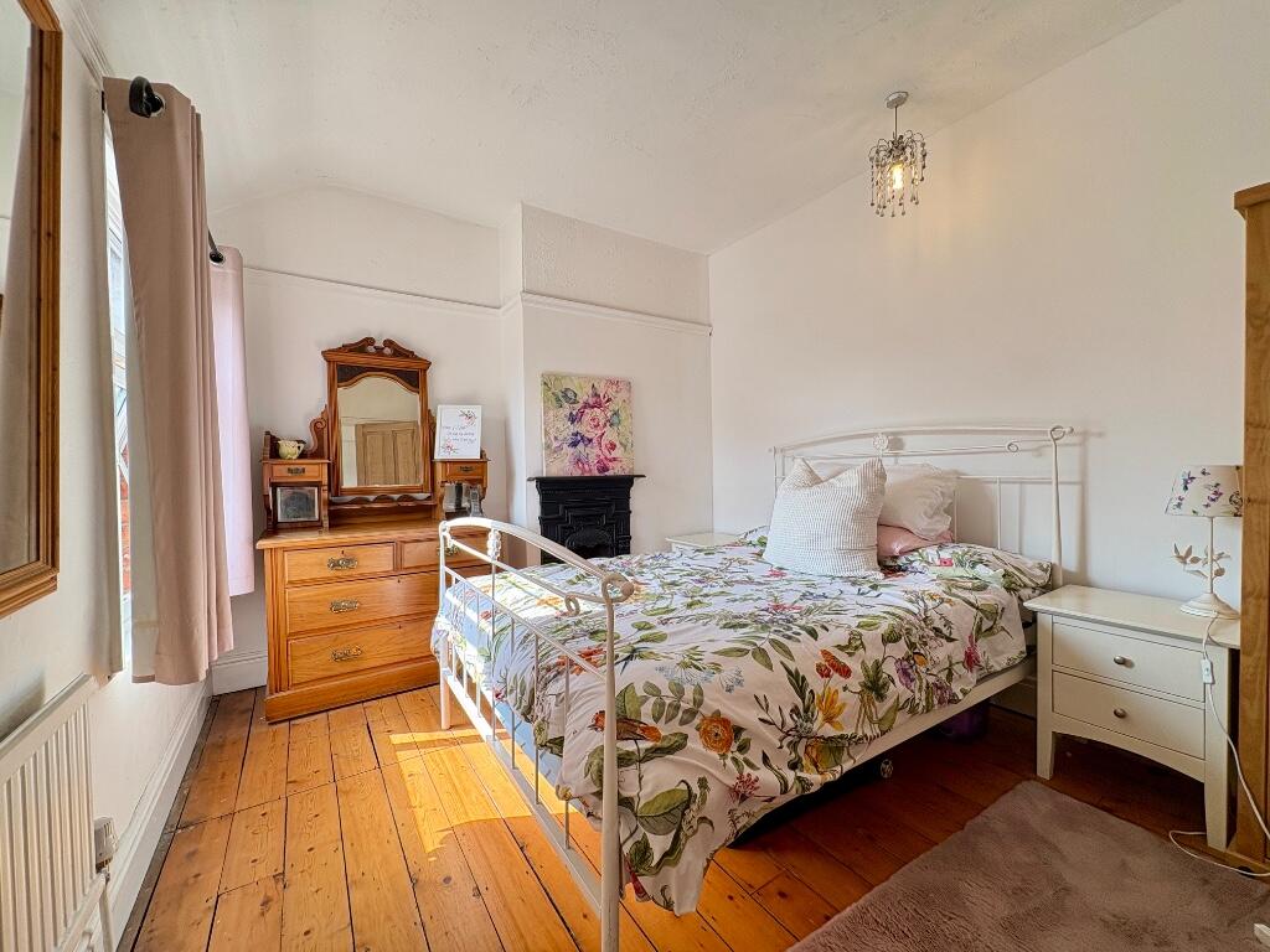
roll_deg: +0.7
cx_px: 635
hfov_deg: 102.1
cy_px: 476
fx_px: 514
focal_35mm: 14
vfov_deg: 85.7
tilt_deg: +0.2
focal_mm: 2.22
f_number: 2.2
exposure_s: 1/101
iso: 64
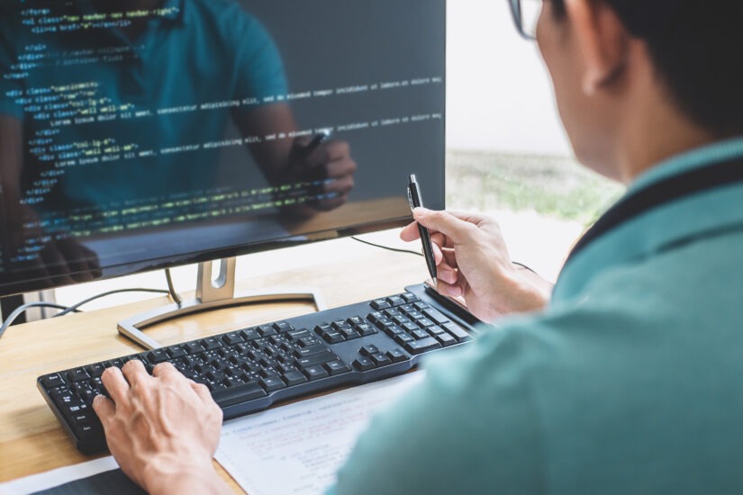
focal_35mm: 53
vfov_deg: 25.5
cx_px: 372
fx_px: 1094
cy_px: 248
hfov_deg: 37.5
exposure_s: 1/100
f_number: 2.8
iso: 320
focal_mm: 35
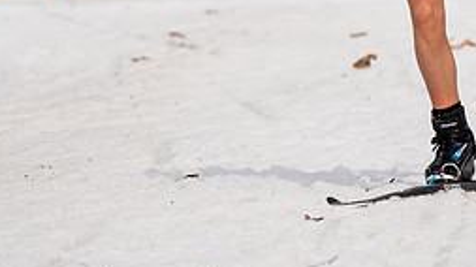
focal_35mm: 1082
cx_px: 435
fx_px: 13649
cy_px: -78
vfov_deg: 1.1
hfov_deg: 2.0
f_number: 5.6
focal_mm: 300
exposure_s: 1/2500
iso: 400
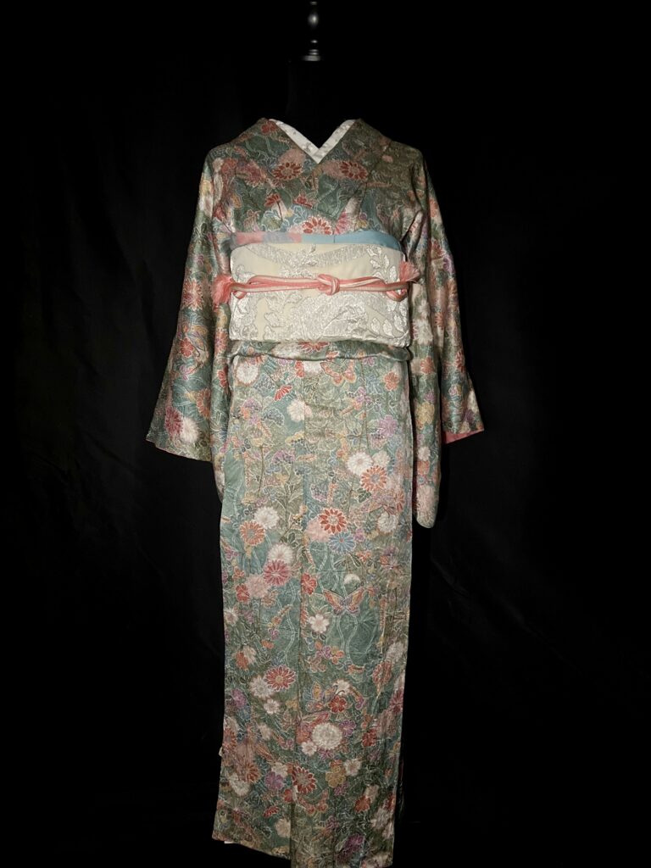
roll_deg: -3.9
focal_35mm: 26
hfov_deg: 53.1
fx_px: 652
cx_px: 326
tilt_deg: -12.0
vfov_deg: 67.3
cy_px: 434
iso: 640
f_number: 1.5
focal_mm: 5.7
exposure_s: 1/30
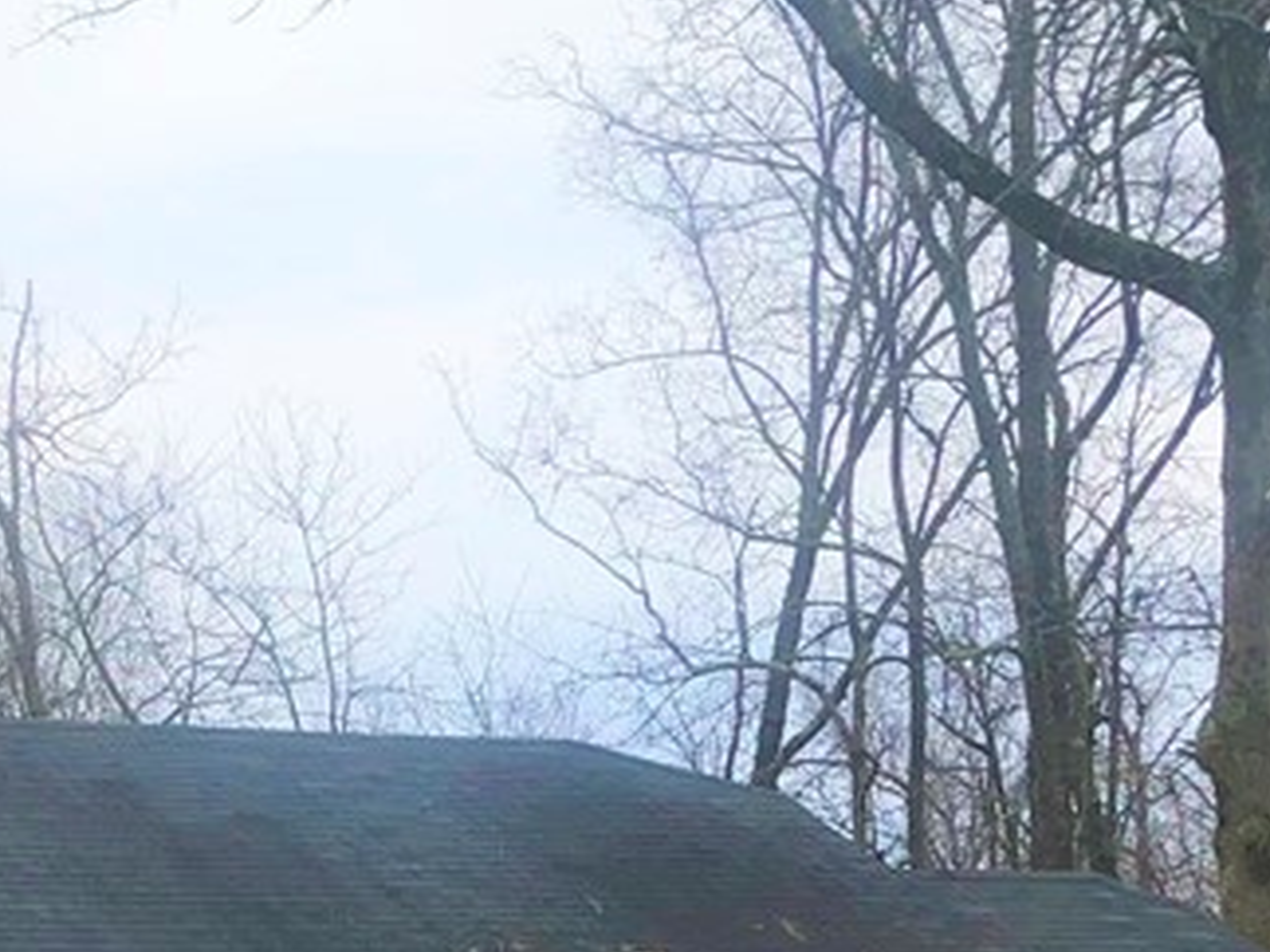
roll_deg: +0.8
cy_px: 1286
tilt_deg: -2.3
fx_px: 3374
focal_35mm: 92
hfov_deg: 21.0
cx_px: 228
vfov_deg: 15.2
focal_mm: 3.99
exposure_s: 1/1000
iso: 20
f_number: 1.8
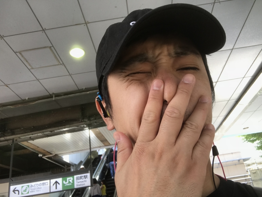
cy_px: 98
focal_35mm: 32
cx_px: 131
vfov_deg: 44.2
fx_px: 242
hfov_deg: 56.8
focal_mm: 2.87
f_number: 2.2
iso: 25
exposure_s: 1/50
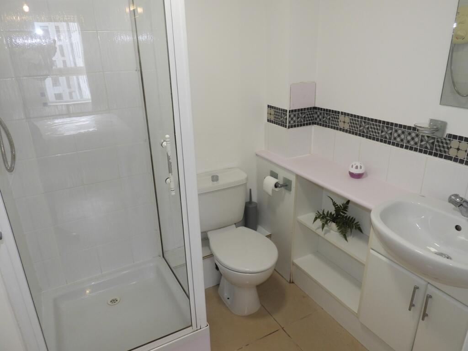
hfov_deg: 71.6
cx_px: 234
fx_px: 324
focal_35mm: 24
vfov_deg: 56.8
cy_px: 176
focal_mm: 4.3
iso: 160
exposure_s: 1/30
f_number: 3.2
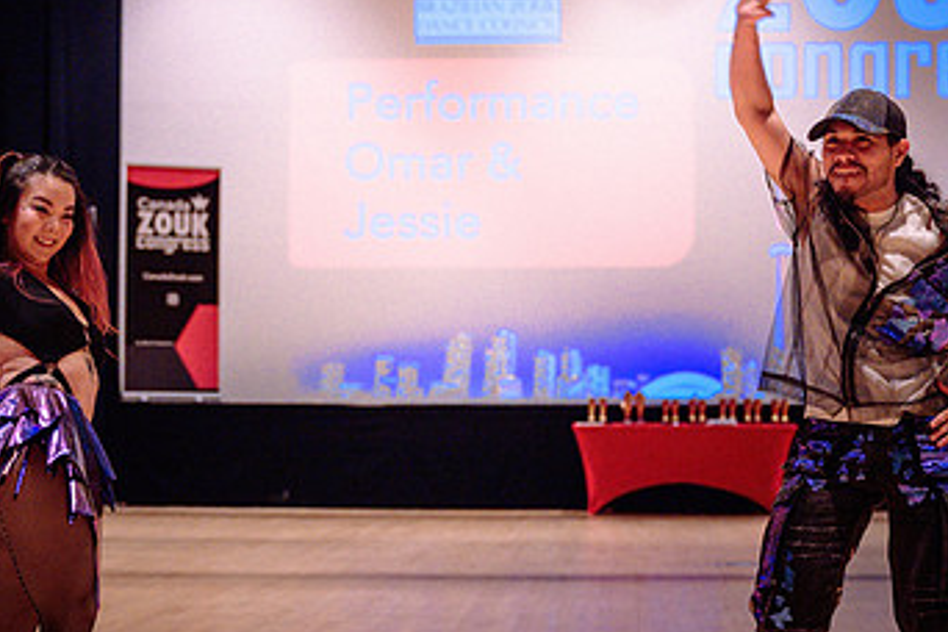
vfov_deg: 16.5
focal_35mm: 83
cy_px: 351
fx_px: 2185
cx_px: 510
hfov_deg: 24.5
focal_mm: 49
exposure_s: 1/200
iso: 3200
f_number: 2.8
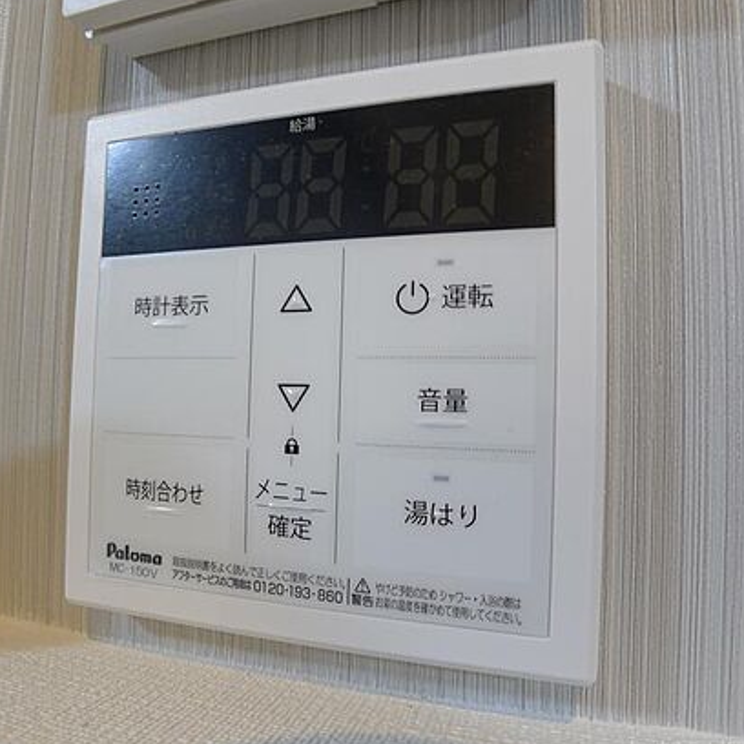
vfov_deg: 51.1
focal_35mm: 32
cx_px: 361
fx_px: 778
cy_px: 384
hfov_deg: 51.1
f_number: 2
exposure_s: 1/13
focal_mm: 5.1
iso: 80
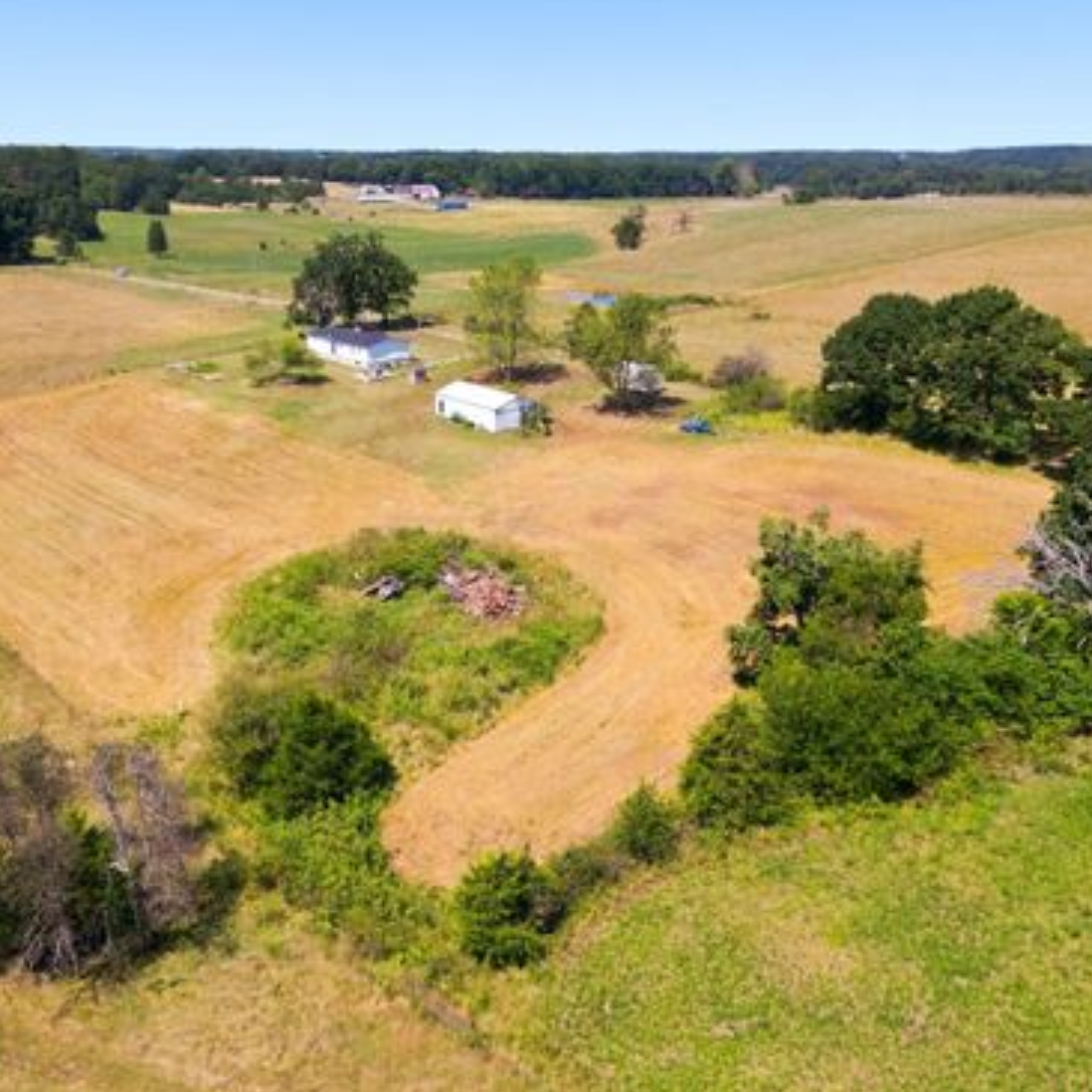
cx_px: 501
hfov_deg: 55.6
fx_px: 1035
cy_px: 539
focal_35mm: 29
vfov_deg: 55.6
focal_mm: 4.5
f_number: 2.8
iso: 100
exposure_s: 1/640
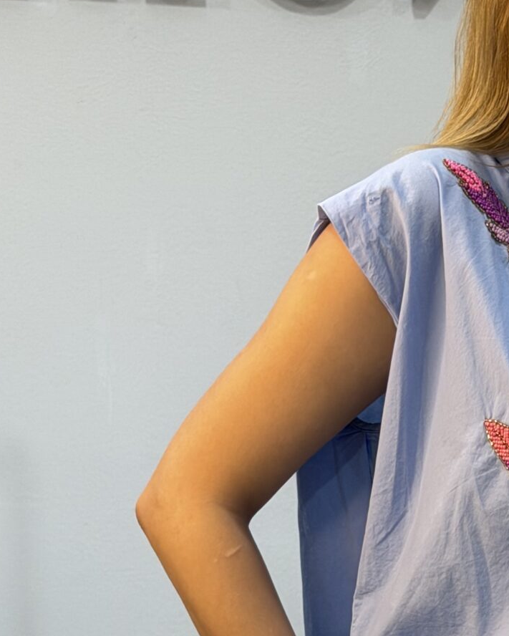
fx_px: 2541
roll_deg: -3.7
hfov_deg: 11.2
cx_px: 632
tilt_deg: -30.0
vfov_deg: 13.7
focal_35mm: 135
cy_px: 854
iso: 80
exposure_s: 1/96
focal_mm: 6.76
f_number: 1.78
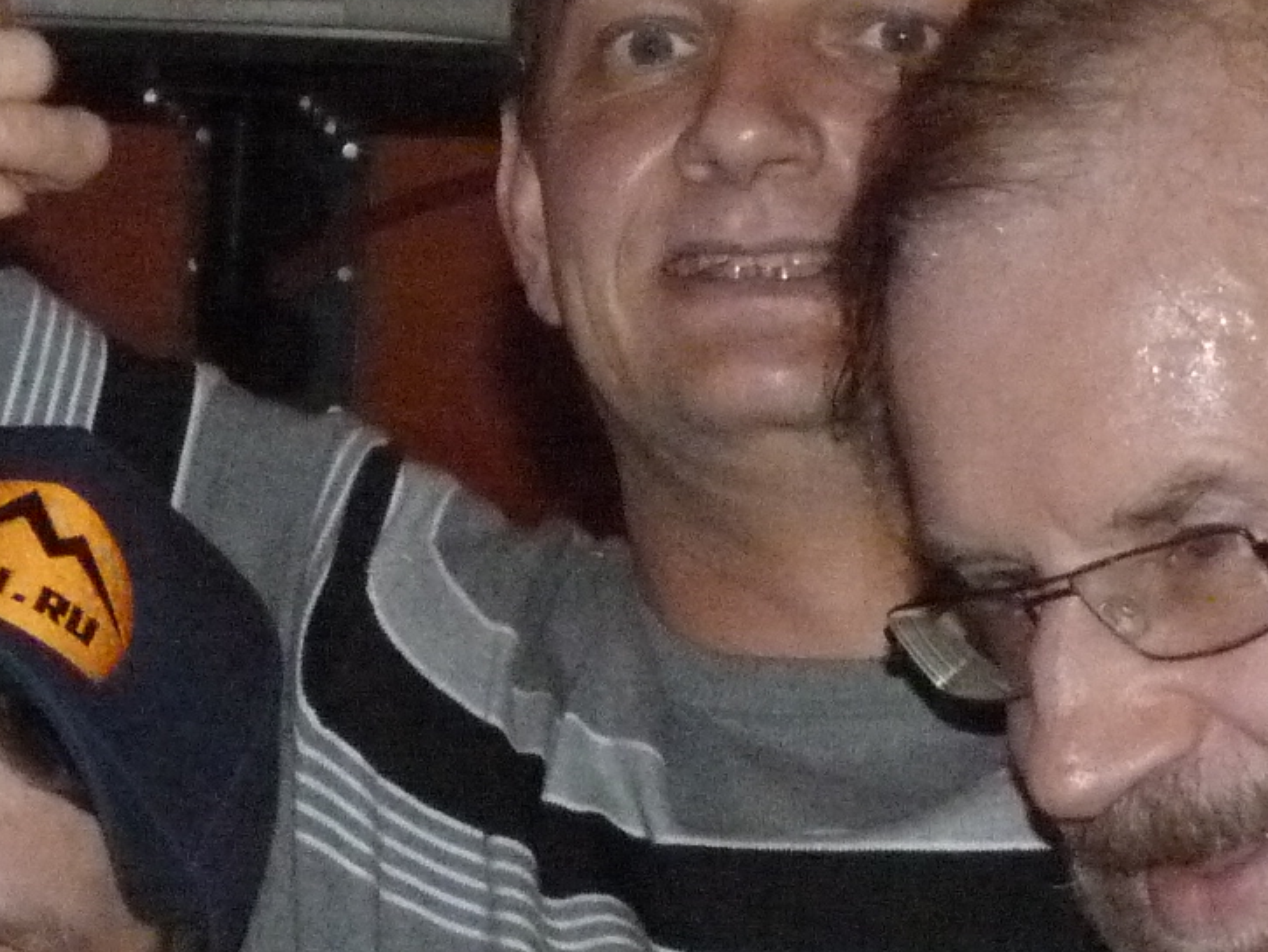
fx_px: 9965
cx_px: 455
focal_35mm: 272
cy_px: 1150
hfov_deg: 7.3
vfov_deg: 5.4
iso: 800
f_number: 3.3
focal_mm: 13.8
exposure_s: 1/15
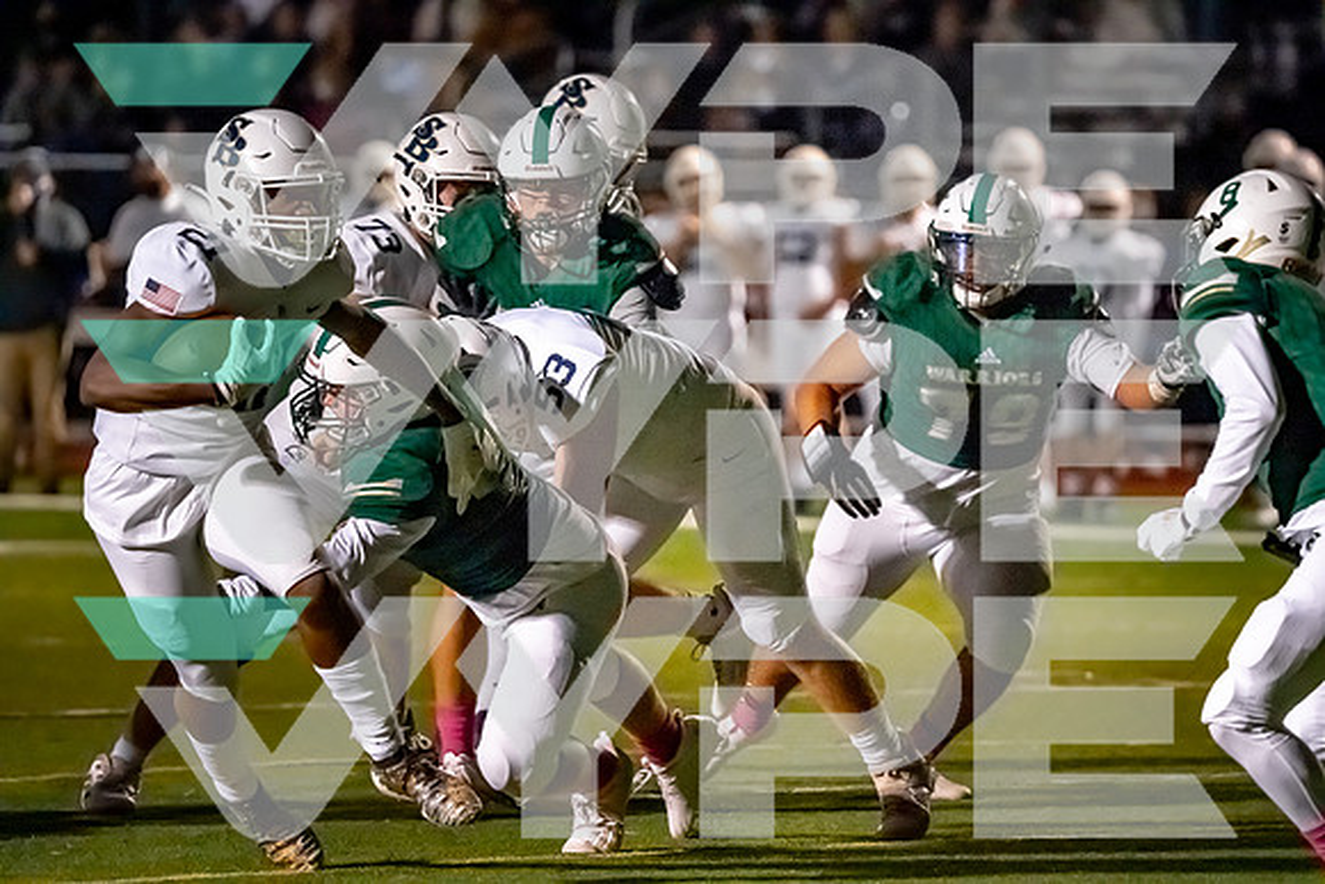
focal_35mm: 376
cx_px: 662
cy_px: 442
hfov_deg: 5.5
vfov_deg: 3.7
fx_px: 13841
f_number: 6.3
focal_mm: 376
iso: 16000
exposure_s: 1/1600
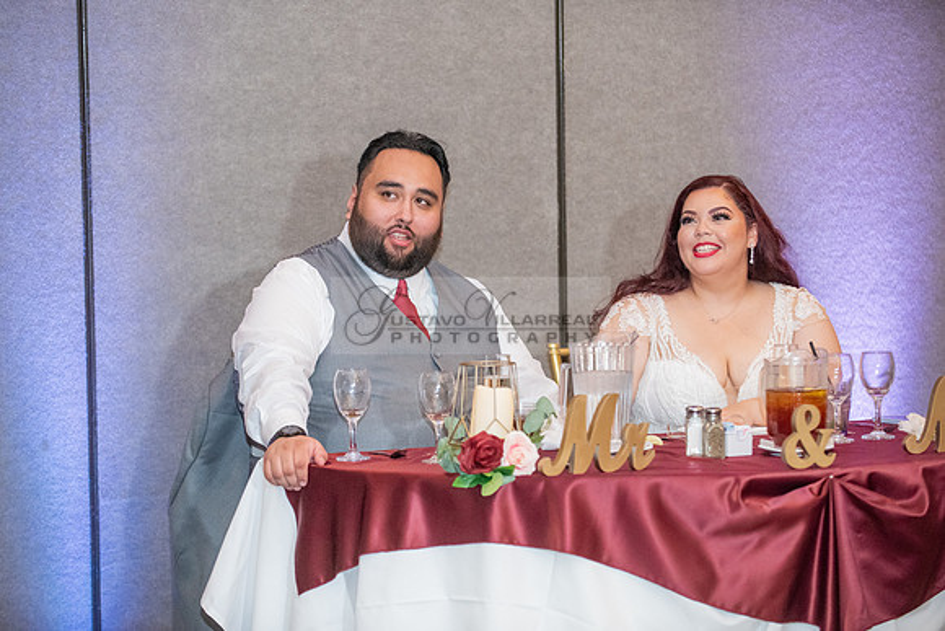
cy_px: 314
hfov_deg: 16.4
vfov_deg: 11.0
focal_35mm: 125
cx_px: 452
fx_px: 3281
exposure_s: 1/250
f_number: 2.8
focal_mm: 116
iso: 3200
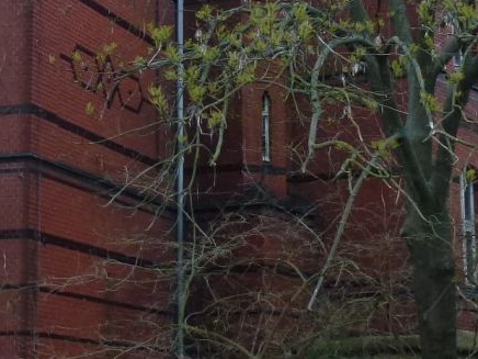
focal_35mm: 119
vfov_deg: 12.4
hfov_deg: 16.5
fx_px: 1643
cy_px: 52
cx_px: 143
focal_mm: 6.4
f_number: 3.7
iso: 200
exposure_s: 1/20
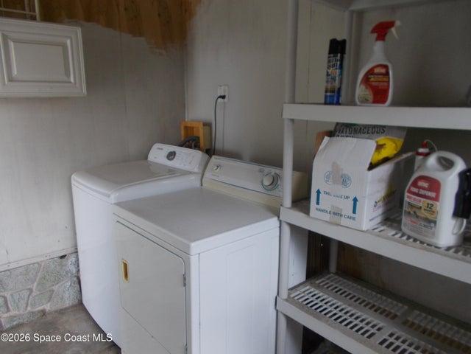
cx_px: 236
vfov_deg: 53.1
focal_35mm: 26
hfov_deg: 67.3
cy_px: 177
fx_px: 354
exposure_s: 1/25
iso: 100
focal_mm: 4.6
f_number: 3.2
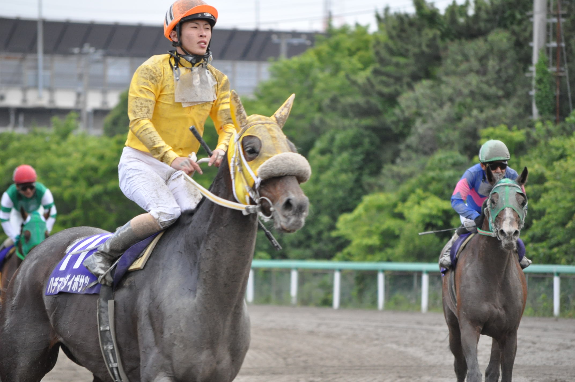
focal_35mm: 300
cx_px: 288
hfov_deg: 6.9
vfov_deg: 4.6
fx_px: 4786
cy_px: 191
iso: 1600
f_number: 5.6
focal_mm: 200
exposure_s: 1/200
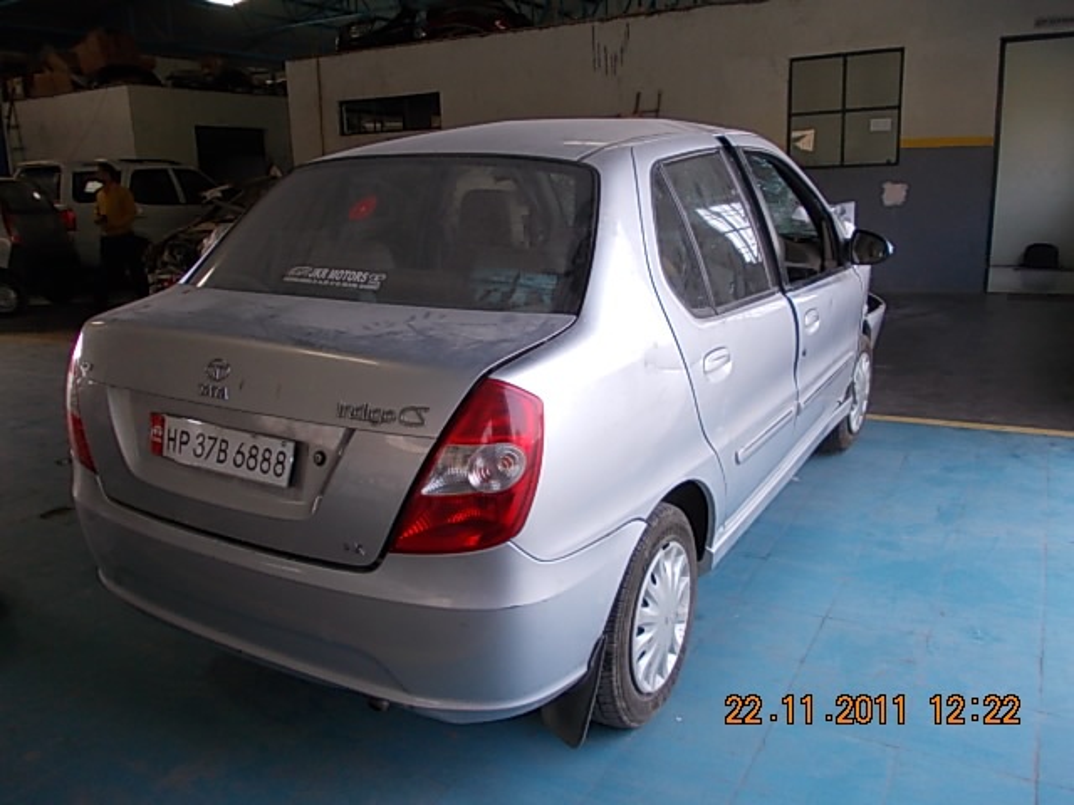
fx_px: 869
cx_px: 537
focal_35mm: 28
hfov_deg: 63.4
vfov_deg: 49.7
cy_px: 402
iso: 80
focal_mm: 4
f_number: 2.7
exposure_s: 1/100
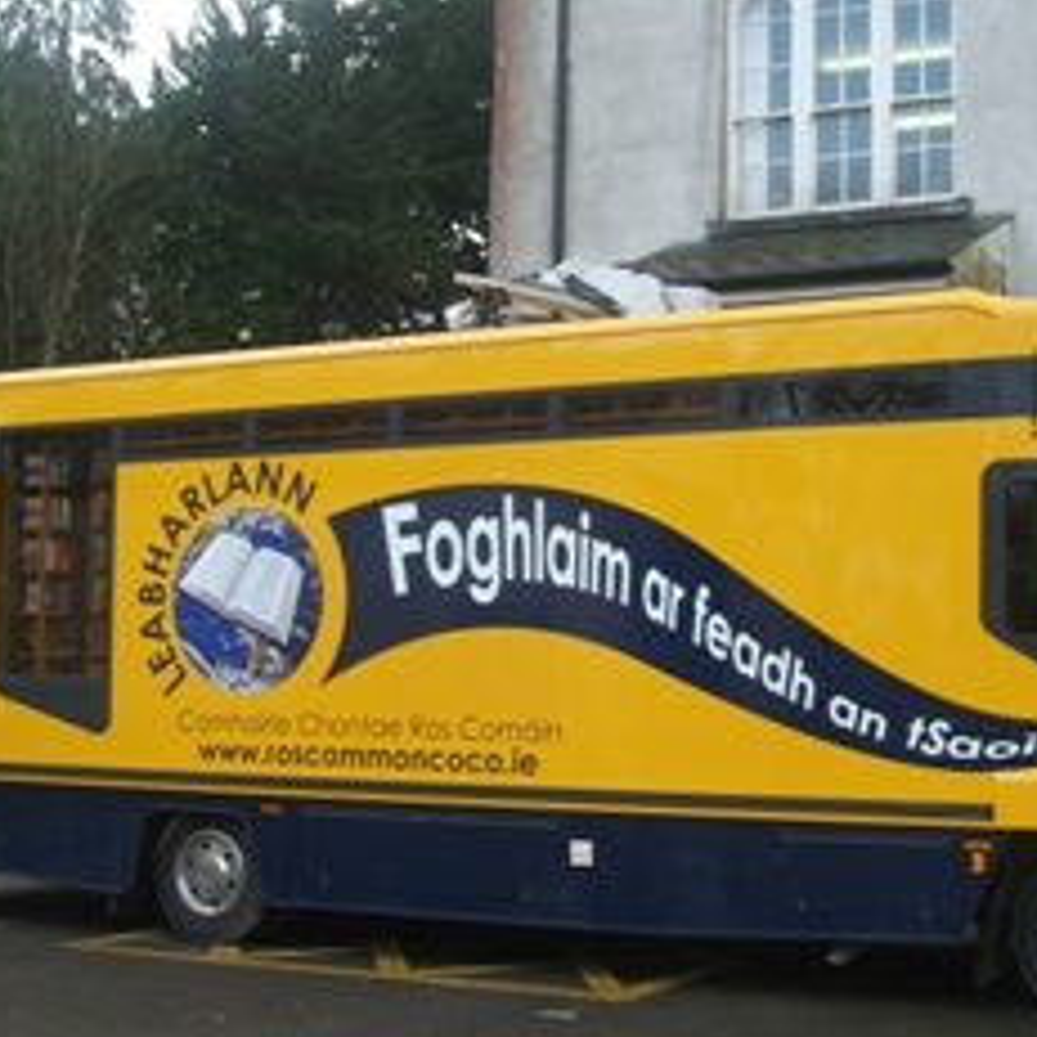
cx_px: 584
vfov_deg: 32.2
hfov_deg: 32.2
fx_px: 1796
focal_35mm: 53
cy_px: 561
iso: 400
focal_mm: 24
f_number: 5.6
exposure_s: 1/125
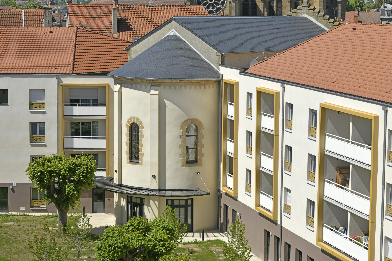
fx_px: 1067
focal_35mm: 98
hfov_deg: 20.8
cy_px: 130
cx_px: 196
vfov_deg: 14.0
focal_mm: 98
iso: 64
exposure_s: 1/500
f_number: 8
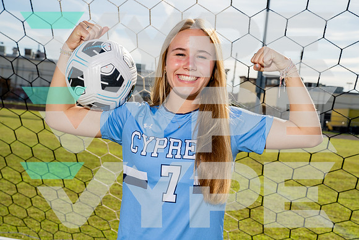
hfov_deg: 30.5
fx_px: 658
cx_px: 180
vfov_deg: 20.6
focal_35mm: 66
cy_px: 120
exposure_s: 1/250
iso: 200
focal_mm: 66
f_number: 11
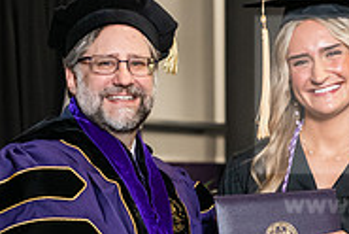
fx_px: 2126
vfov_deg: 6.3
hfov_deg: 9.4
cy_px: 244
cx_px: 198
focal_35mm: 219
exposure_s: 1/200
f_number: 5
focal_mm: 70
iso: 2500
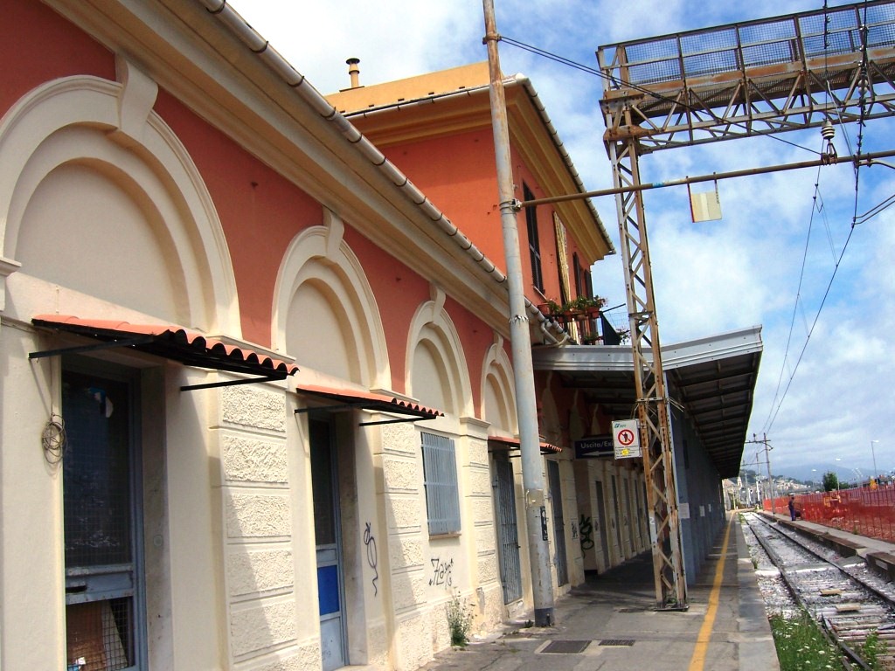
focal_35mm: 36
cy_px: 336
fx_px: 931
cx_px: 448
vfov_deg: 39.7
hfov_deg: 51.4
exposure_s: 1/640
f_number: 4.5
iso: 80
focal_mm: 6.2
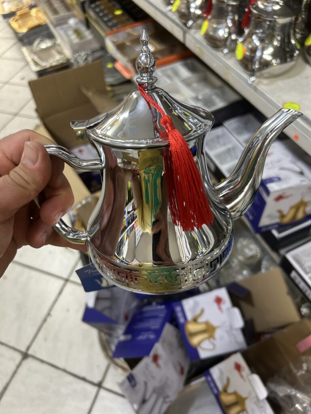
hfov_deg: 53.1
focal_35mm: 26
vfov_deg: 67.3
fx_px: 311
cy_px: 207
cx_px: 156
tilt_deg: -52.5
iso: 125
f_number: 1.5
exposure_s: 1/50
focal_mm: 5.7
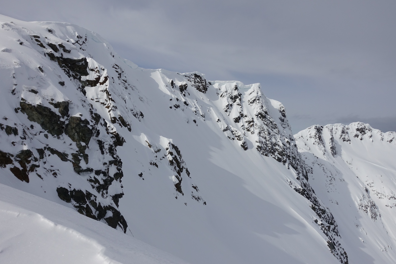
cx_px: 198
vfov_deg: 53.1
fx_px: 264
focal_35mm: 24
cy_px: 132
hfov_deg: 73.8
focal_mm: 8.8
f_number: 5.6
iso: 125
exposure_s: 1/200
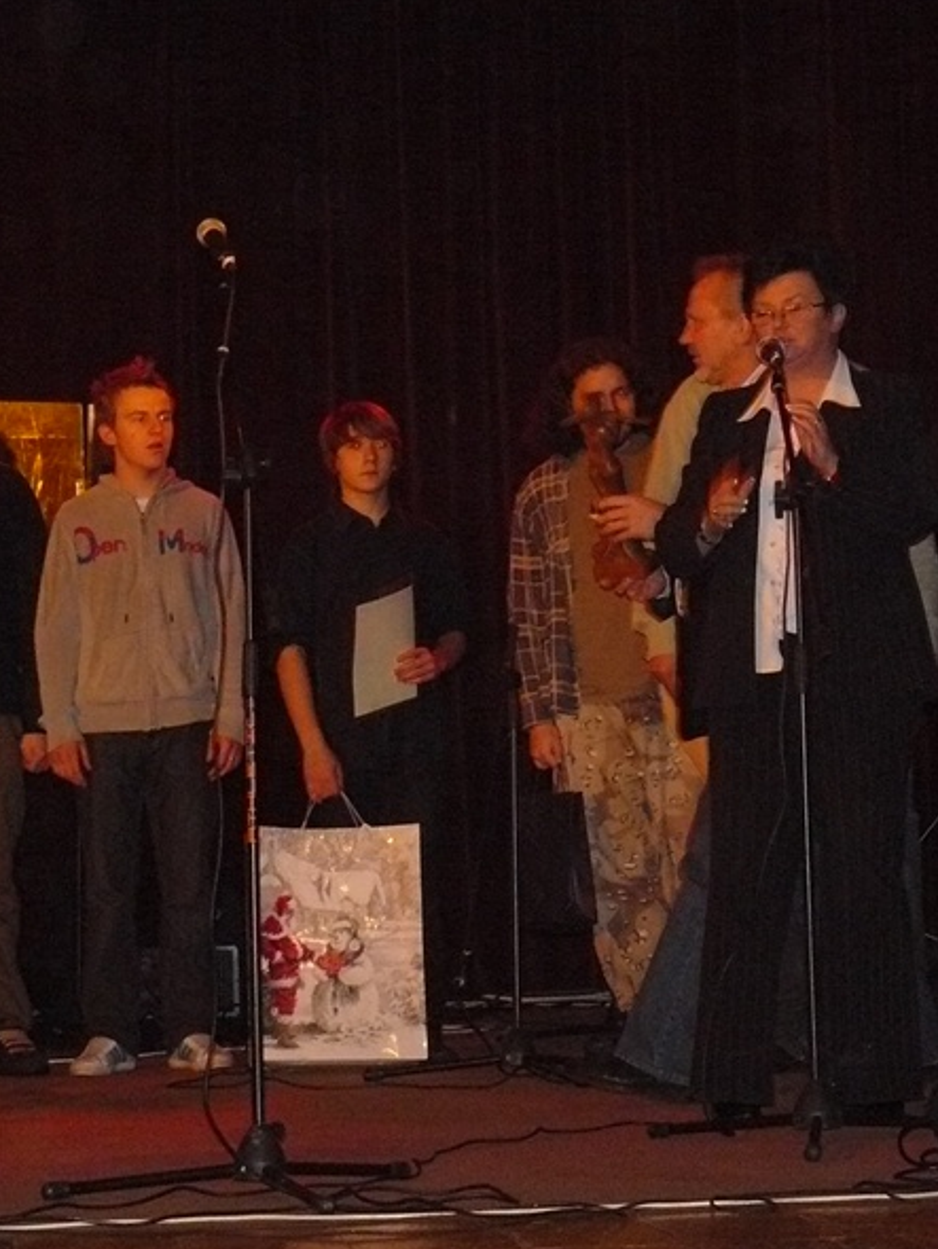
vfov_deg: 18.7
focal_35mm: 105
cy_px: 504
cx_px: 375
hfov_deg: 14.1
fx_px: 3791
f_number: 3.2
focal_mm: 10.4
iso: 400
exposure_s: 1/30
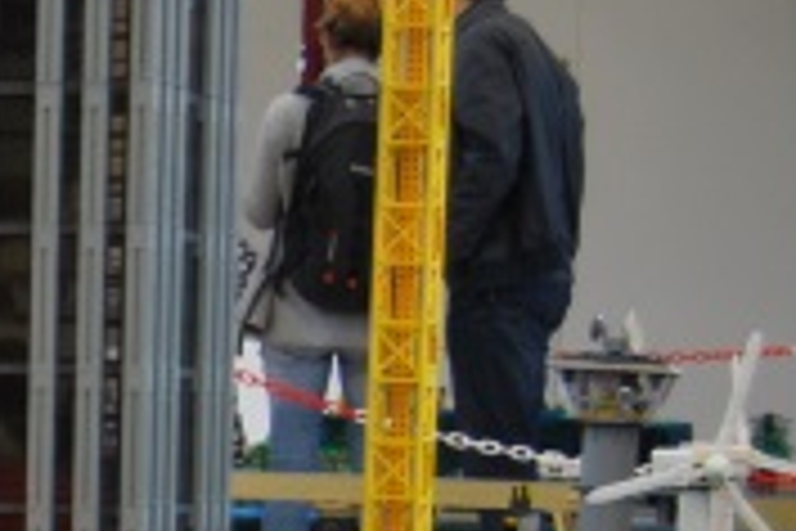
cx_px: -670
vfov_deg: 7.2
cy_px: 644
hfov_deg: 10.2
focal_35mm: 190
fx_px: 4201
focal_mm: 28
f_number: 4.2
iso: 280
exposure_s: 1/30
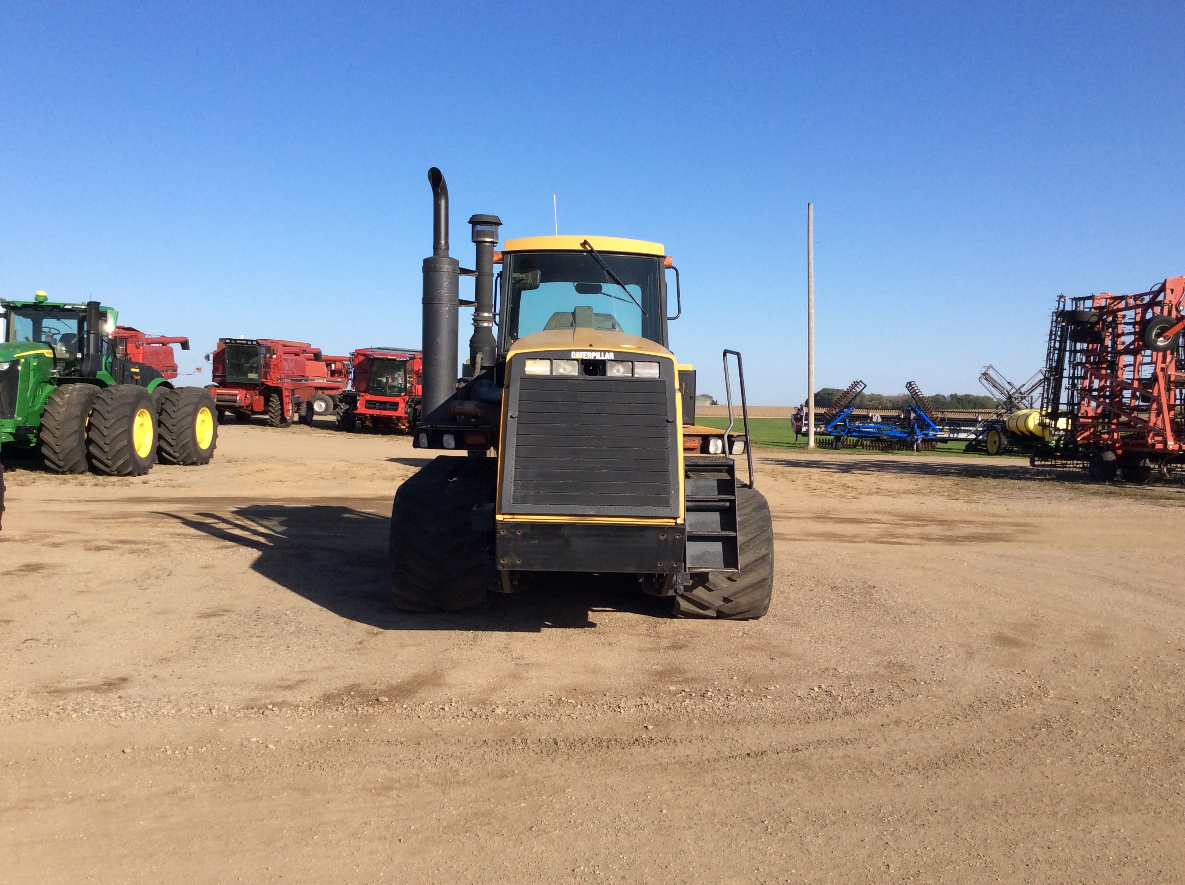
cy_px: 442
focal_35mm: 32
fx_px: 1094
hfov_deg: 56.9
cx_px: 592
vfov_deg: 44.1
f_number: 2.4
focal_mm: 3.3
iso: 32
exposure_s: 1/1395
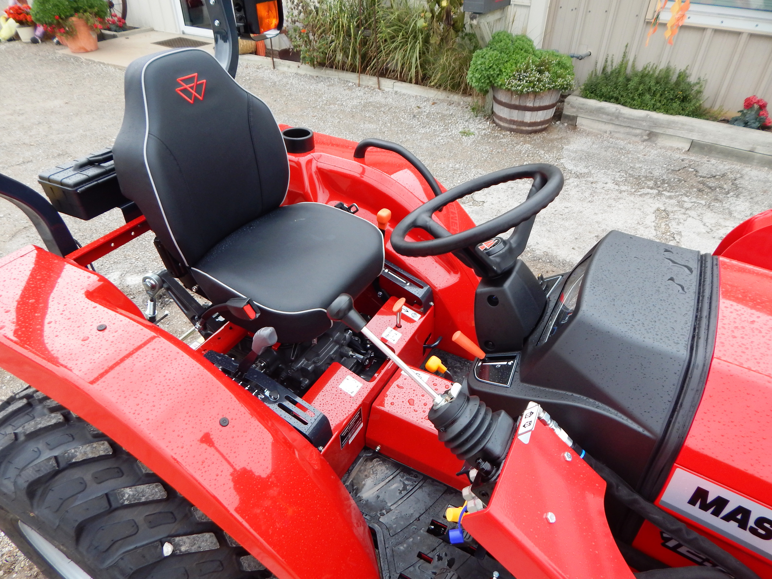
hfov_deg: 76.4
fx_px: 491
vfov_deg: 61.1
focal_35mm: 22
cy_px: 290
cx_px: 386
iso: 125
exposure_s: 1/50
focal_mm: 4
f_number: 3
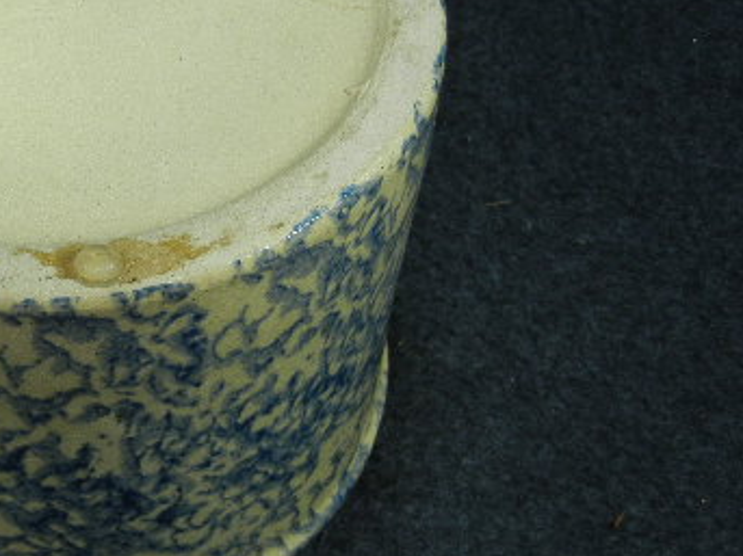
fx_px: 2081
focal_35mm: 97
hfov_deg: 19.8
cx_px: 52
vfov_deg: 15.2
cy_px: 184
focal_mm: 9.3
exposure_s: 1/32.8
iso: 217
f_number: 3.9
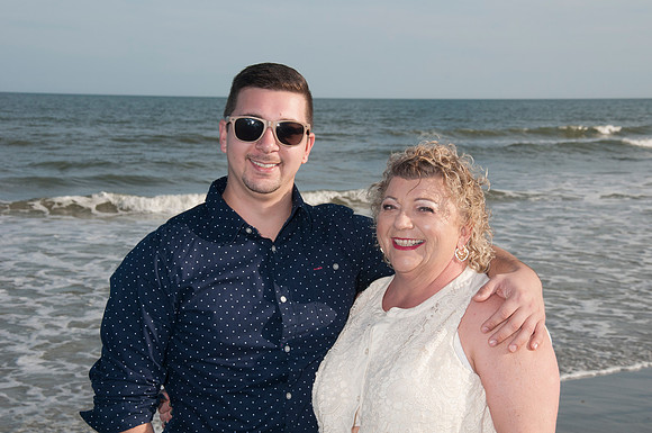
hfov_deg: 28.1
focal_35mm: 72
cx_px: 326
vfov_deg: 18.9
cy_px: 216
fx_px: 1302
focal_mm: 48
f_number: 11
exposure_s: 1/250
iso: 100
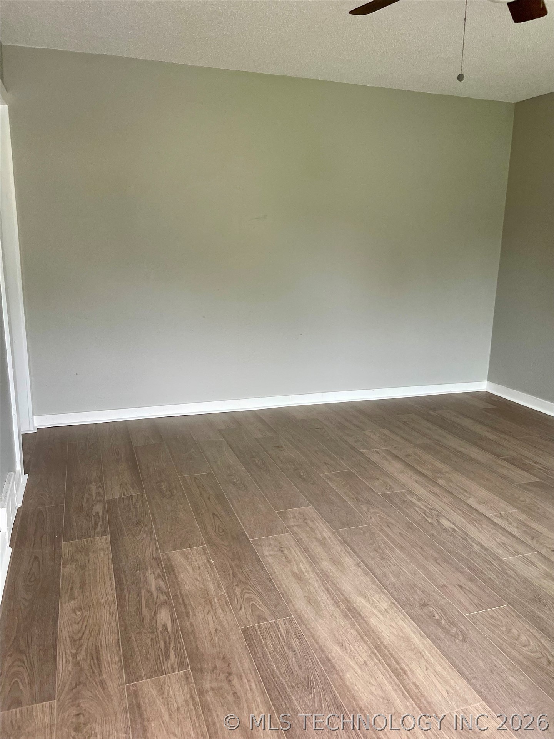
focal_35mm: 26
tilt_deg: -11.6
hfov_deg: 53.1
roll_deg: -0.8
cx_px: 277
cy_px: 370
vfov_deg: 67.3
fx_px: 555
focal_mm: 4.2
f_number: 1.6
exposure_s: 1/74
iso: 125
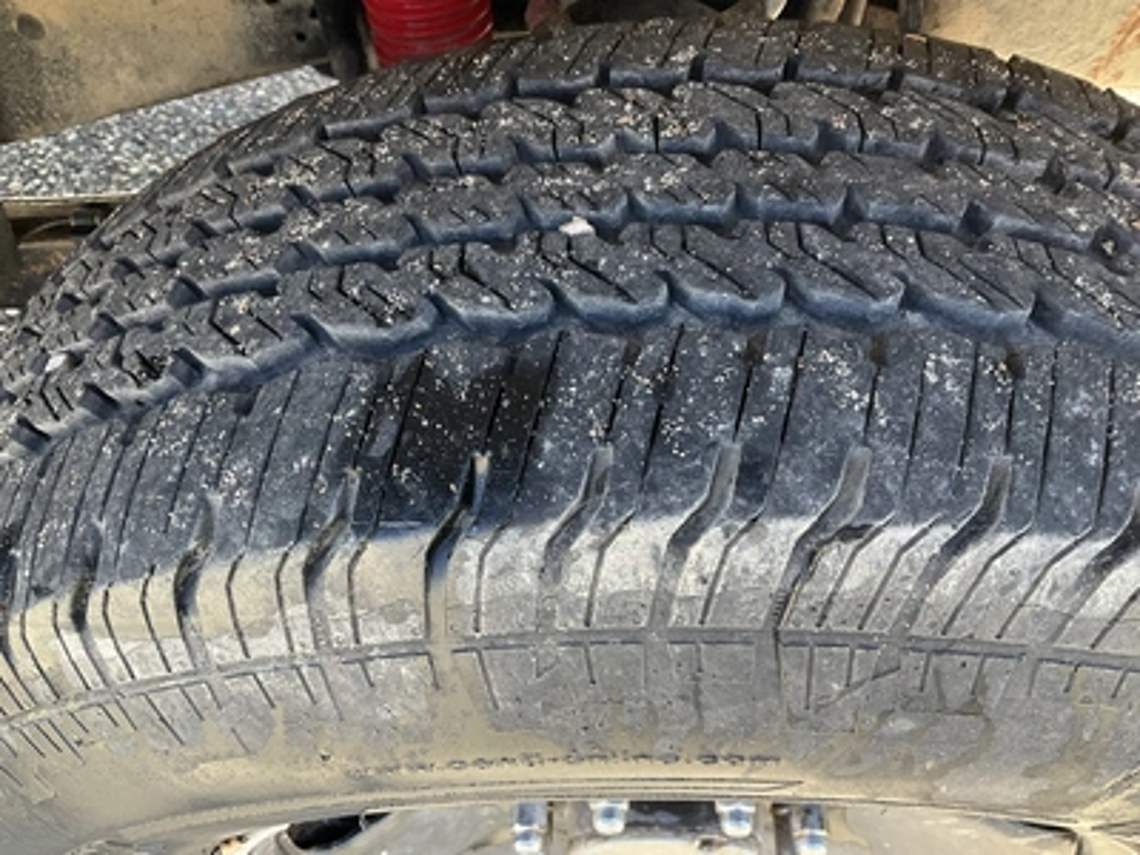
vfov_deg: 48.2
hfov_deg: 61.7
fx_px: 955
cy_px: 428
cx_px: 570
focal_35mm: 29
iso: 50
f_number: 1.8
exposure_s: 1/122
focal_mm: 3
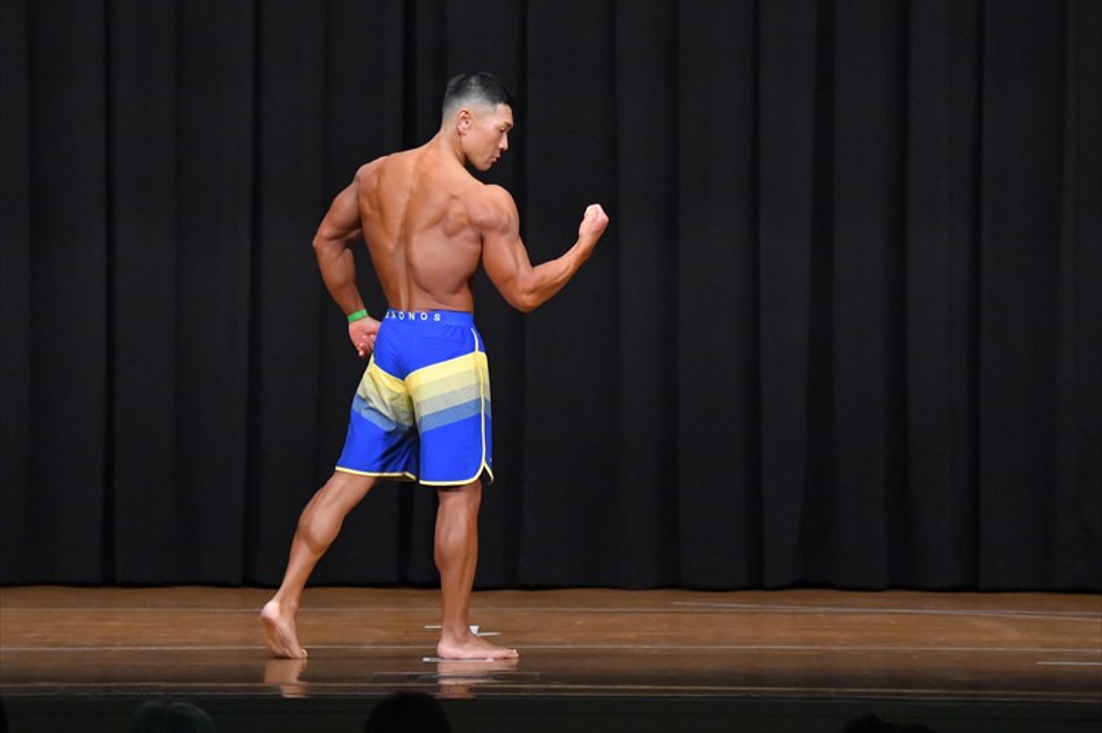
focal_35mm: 217
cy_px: 366
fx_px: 6639
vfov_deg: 6.3
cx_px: 551
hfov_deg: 9.5
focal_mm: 145
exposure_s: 1/400
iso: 8000
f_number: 5.6
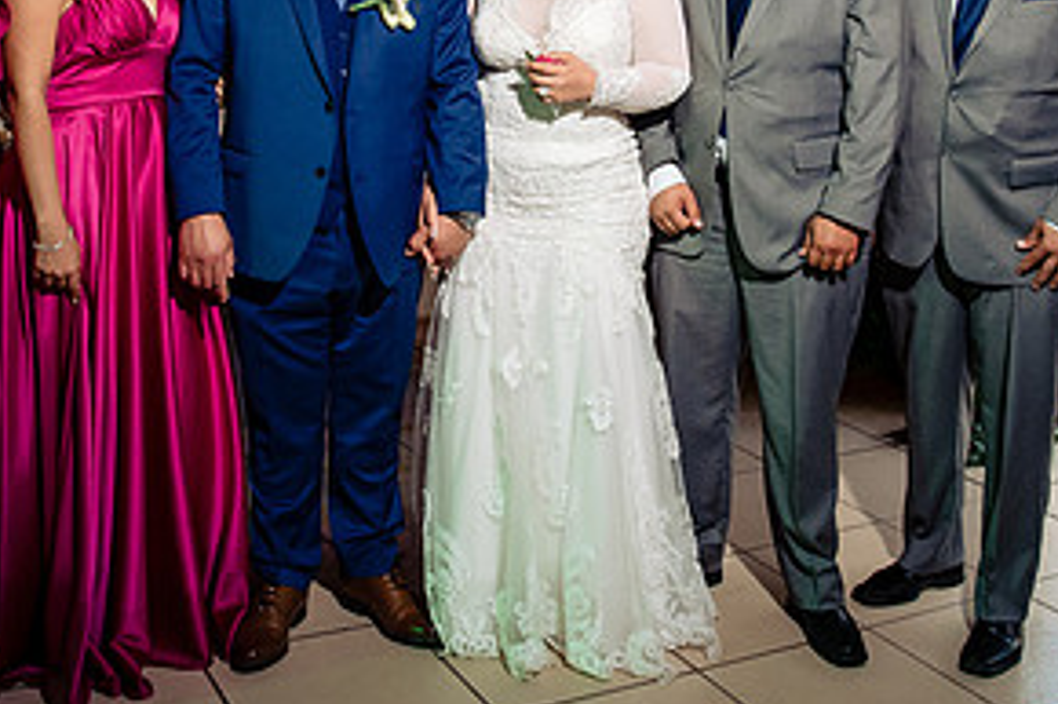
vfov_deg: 27.3
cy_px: 111
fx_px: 1410
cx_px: 533
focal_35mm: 48
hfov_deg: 41.1
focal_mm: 24
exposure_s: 1/125
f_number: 7.1
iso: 2000
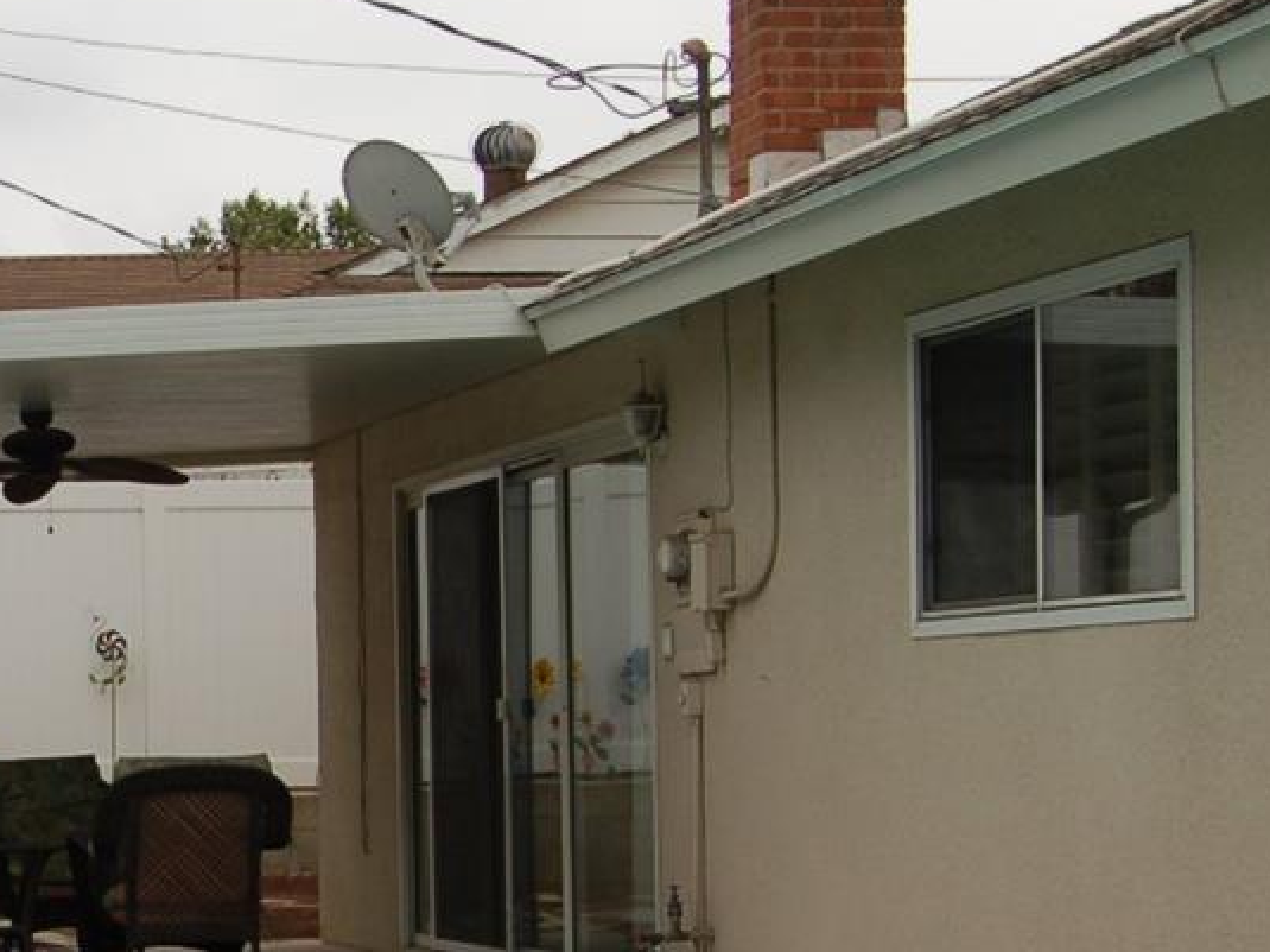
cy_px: 768
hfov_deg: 17.6
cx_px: -373
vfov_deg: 14.0
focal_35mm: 105
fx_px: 3851
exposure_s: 1/250
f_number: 8
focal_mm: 26
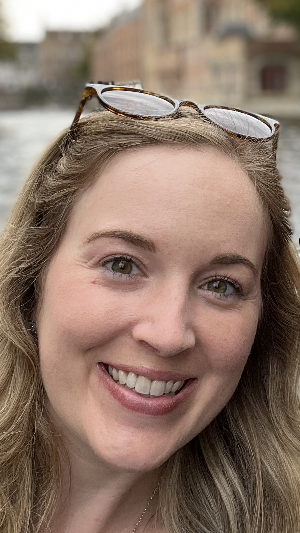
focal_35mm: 54
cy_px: 173
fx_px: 764
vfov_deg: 38.0
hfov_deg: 21.5
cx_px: 292
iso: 50
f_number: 2.2
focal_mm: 2.71
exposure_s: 1/129
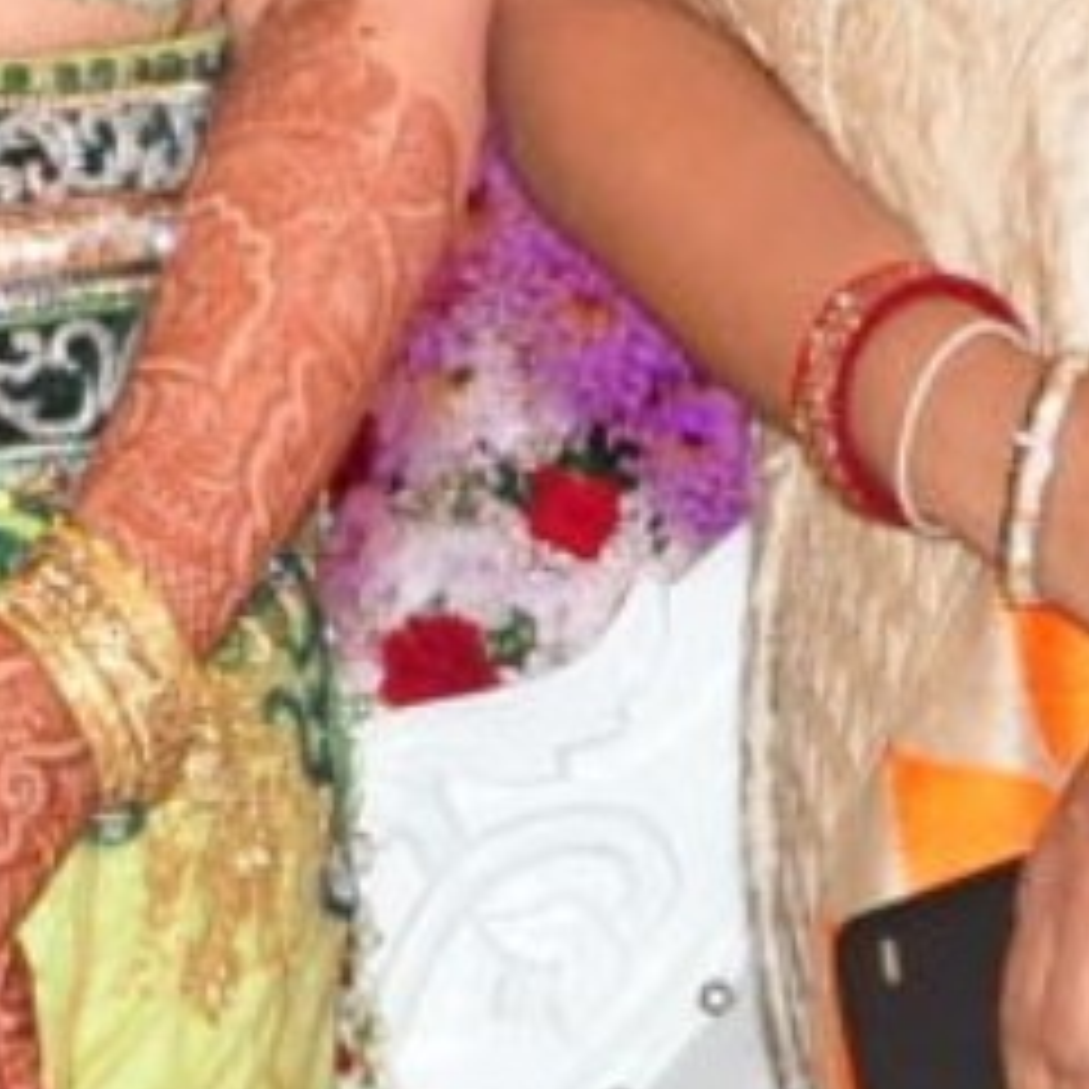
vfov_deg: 2.5
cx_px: -72
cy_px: 50
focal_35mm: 688
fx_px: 24487
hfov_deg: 2.5
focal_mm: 58
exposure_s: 1/125
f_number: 7.1
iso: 1000
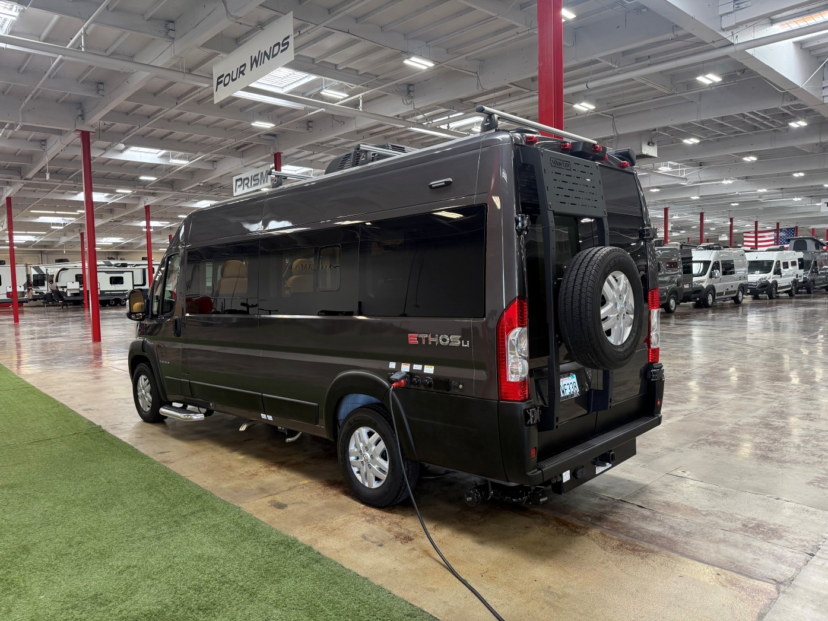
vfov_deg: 56.8
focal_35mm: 24
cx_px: 414
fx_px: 574
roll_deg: +0.9
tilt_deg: -2.6
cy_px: 310
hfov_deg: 71.6
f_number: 1.78
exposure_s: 1/120
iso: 160
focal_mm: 6.76
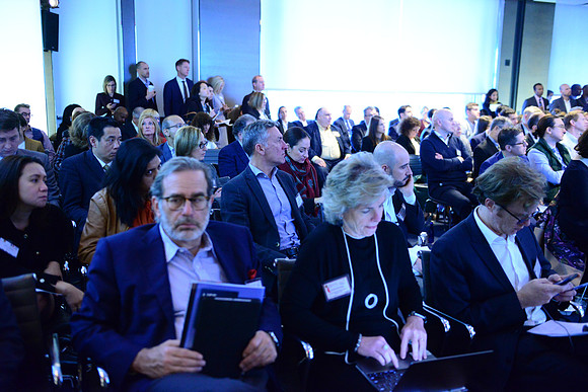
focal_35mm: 35
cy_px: 196
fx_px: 572
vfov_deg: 37.9
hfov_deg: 54.4
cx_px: 294
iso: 6400
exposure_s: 1/60
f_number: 2.8
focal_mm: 35
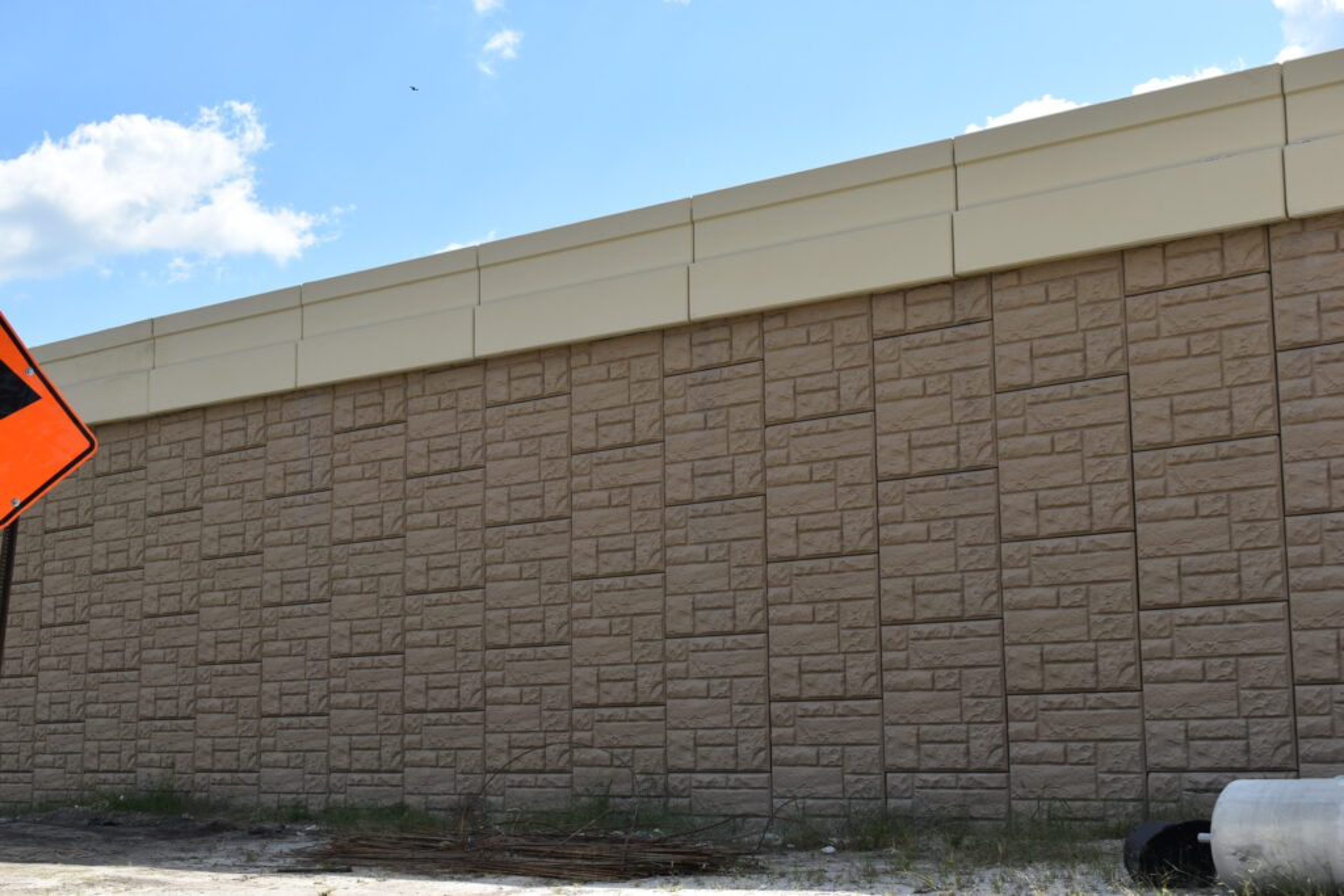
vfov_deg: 25.1
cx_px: 672
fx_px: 2016
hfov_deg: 36.9
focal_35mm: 54
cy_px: 448
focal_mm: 36
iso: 100
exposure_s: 1/320
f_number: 8
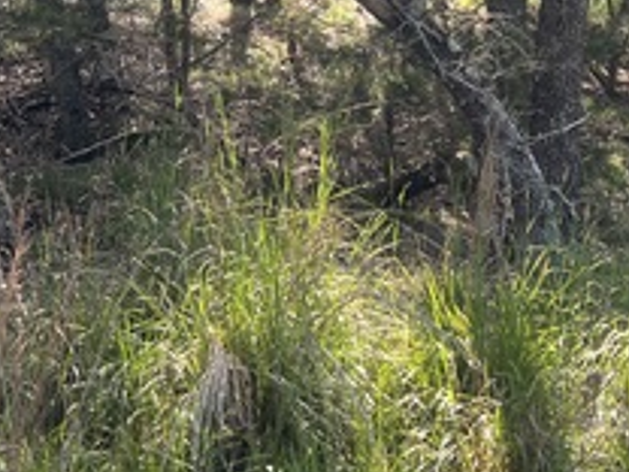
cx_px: 248
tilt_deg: -0.7
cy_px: -133
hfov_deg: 24.4
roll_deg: +4.7
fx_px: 1454
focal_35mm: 80
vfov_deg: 17.4
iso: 50
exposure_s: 1/436
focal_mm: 5.7
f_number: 1.5
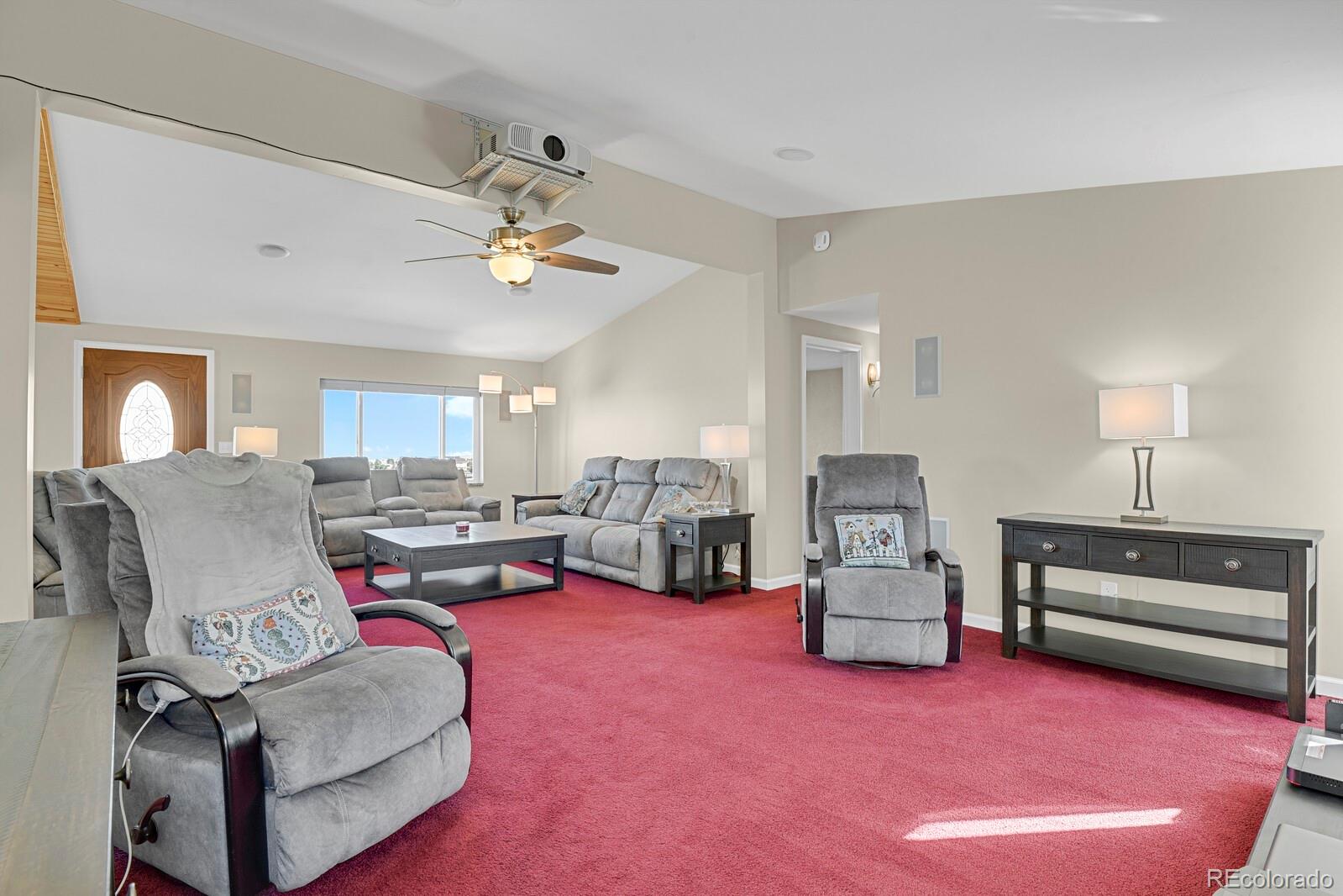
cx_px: 672
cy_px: 448
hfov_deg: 93.3
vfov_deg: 70.4
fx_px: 634
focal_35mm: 17
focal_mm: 17
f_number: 8
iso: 250
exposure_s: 2.5
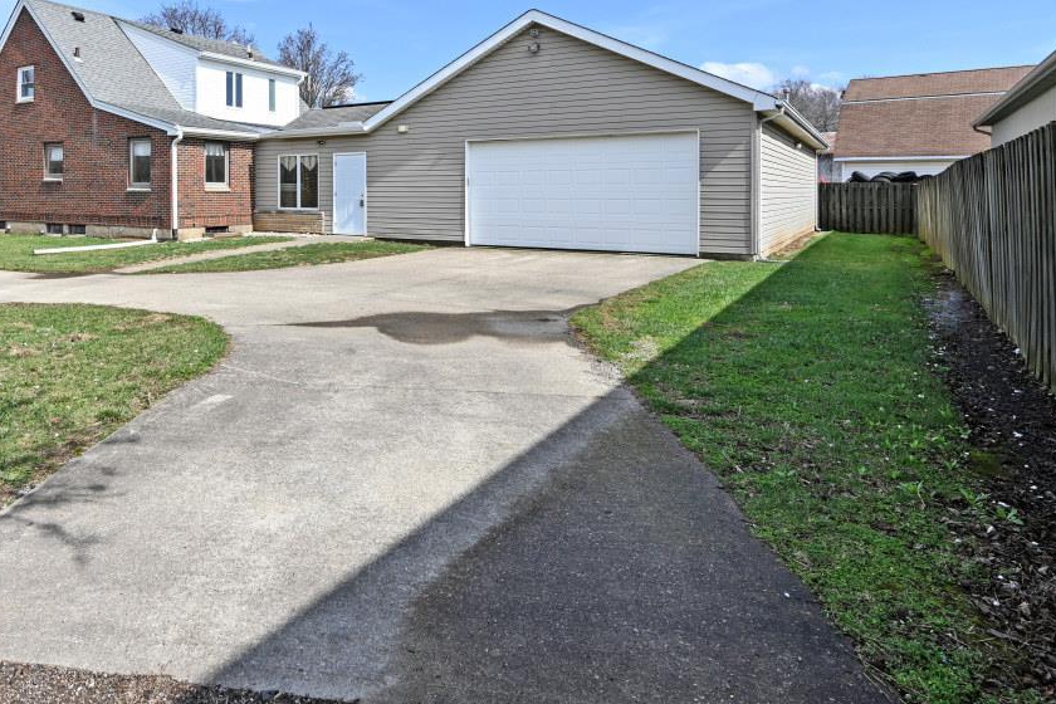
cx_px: 324
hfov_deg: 68.8
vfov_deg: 49.5
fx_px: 733
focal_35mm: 25
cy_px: 186
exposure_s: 1/400
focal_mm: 14
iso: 100
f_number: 7.1
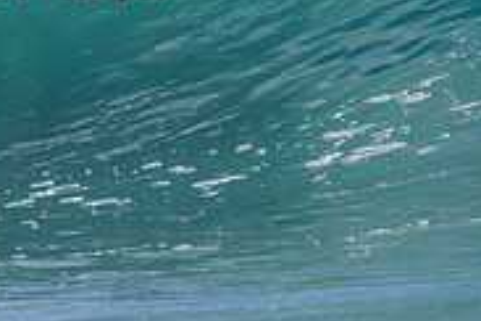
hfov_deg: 0.7
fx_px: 38651
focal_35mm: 2893
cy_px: -135
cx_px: -7
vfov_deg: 0.5
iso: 1600
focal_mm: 800
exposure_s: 1/2000
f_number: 6.3
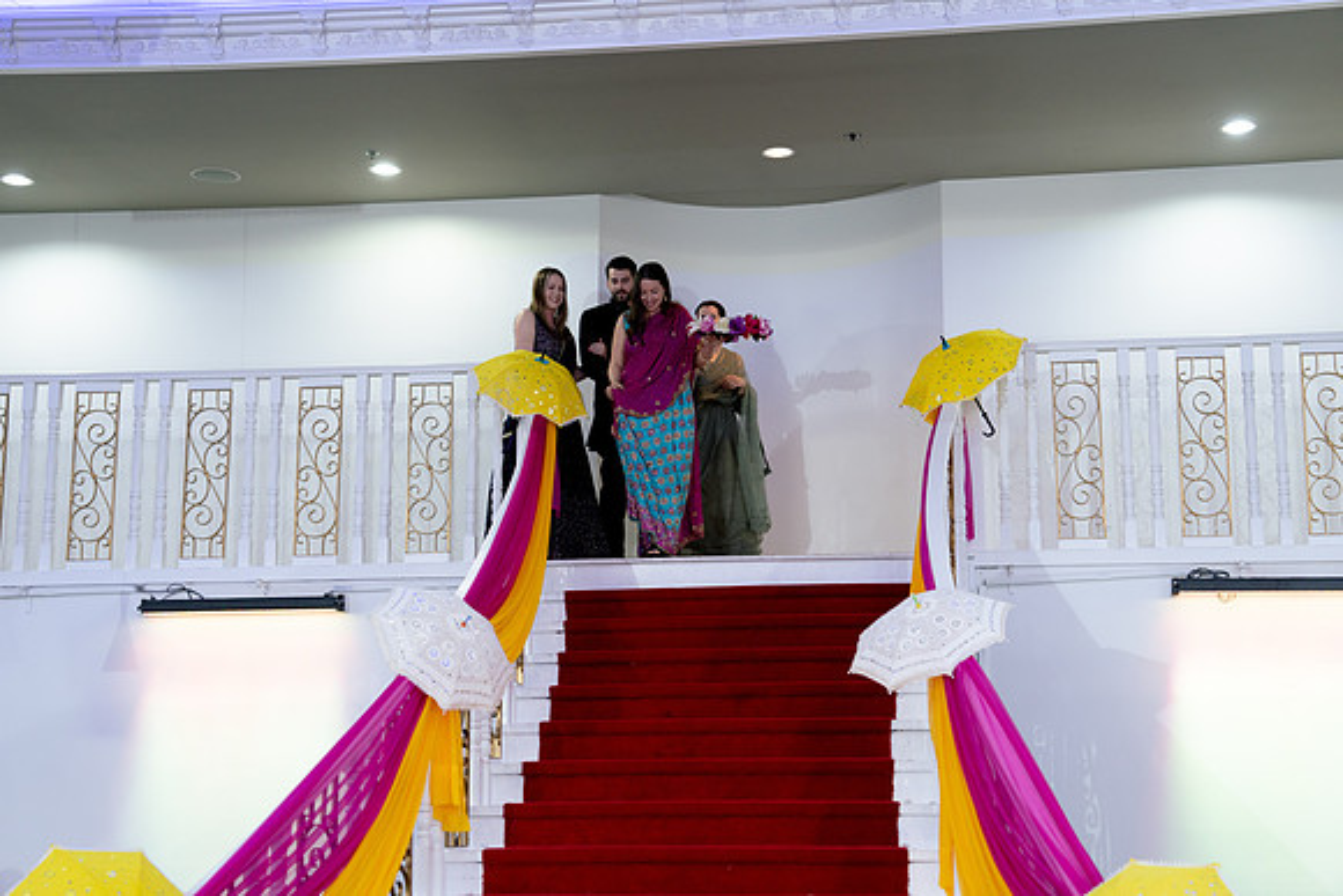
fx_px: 2164
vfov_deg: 23.4
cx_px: 672
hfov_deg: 34.5
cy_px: 448
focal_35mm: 58
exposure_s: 1/125
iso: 1000
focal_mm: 58
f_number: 3.2
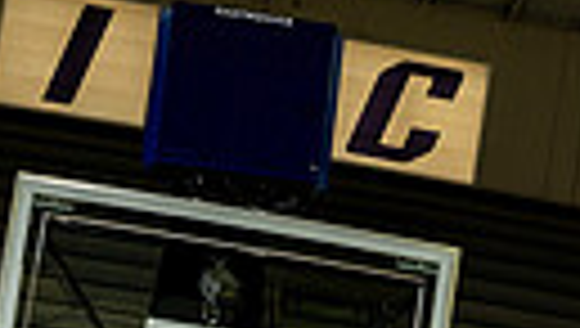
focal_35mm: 102
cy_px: 908
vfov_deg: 9.8
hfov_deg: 20.8
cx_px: 153
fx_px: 1571
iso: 640
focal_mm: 28
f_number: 7.1
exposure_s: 1/250
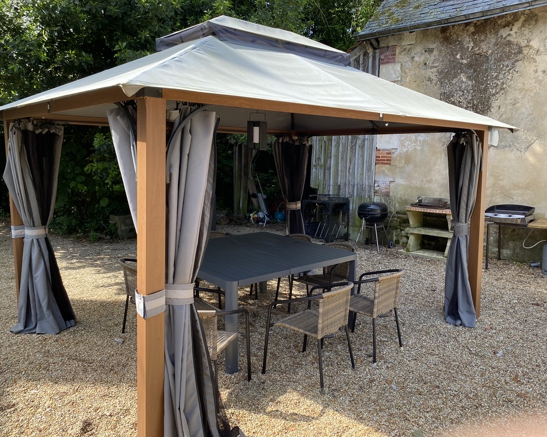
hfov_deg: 62.1
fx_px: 453
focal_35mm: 28
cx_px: 298
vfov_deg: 51.5
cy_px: 216
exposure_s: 1/377
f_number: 1.8
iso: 32
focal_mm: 4.25
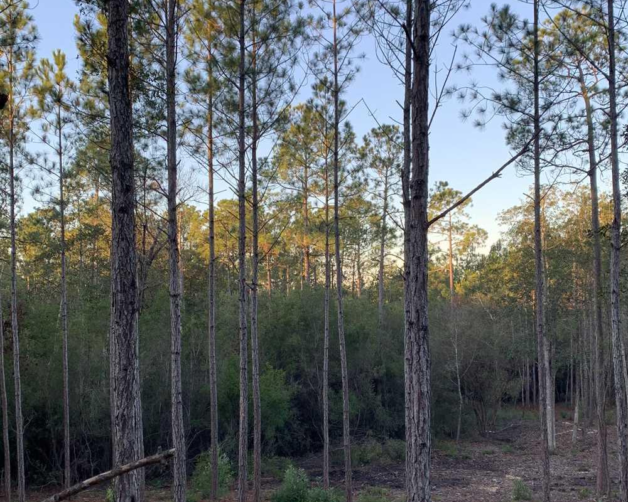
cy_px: 309
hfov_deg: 46.8
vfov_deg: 38.0
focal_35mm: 39
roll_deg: +0.9
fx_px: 725
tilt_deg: -0.3
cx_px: 331
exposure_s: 1/122
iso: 25
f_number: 1.8
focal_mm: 4.25
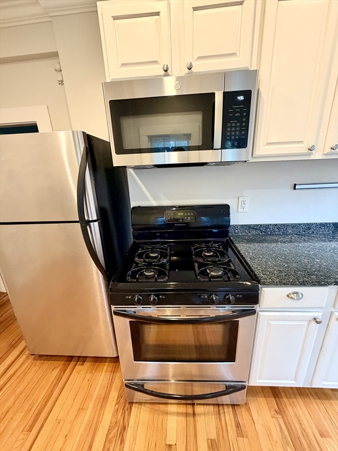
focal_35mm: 14
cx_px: 169
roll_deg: +3.9
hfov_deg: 85.7
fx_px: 182
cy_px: 226
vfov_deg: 102.1
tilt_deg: -17.3
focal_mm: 2.22
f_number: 2.2
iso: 500
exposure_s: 1/60
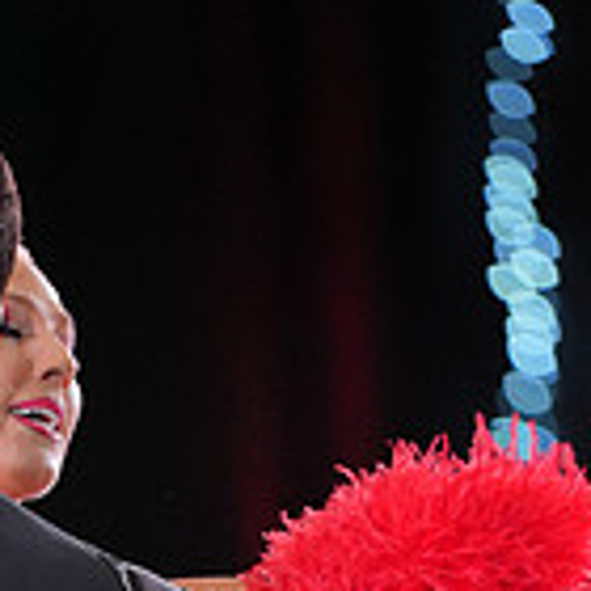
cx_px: -74
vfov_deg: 2.7
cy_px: 1203
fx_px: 12362
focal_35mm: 640
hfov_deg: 2.7
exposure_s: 1/400
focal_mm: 182
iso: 1000
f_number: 2.8
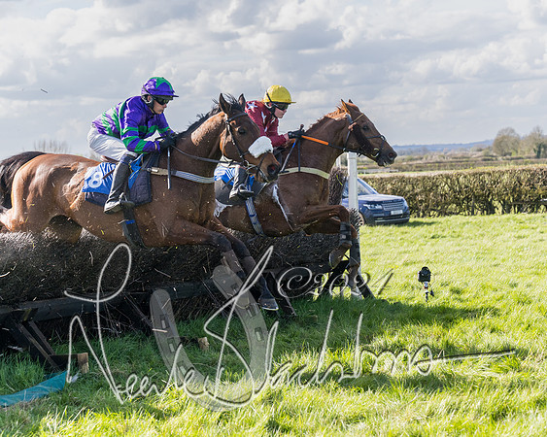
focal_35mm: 100
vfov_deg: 15.4
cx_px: 289
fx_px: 1612
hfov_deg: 19.3
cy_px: 196
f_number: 4
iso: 400
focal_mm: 70
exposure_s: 1/2000
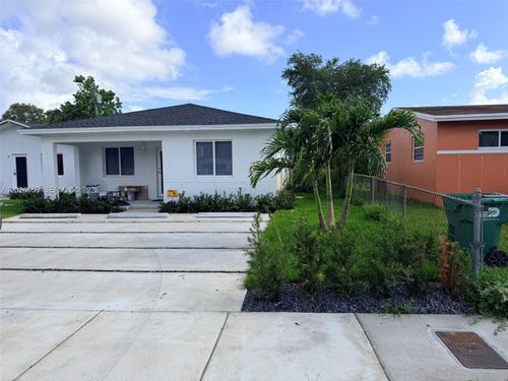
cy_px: 190
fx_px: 352
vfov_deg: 56.8
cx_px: 254
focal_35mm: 24
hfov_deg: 71.6
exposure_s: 1/3759
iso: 80
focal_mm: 6.76
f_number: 1.78
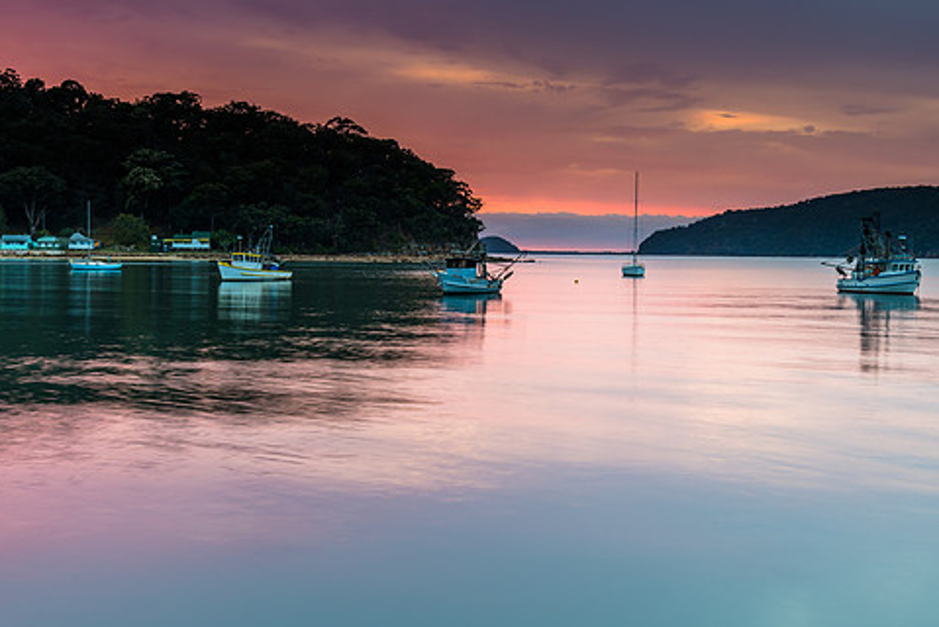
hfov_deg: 42.5
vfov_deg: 29.2
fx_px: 1201
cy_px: 264
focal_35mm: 46
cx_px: 557
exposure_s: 1
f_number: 7.1
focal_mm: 38
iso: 100
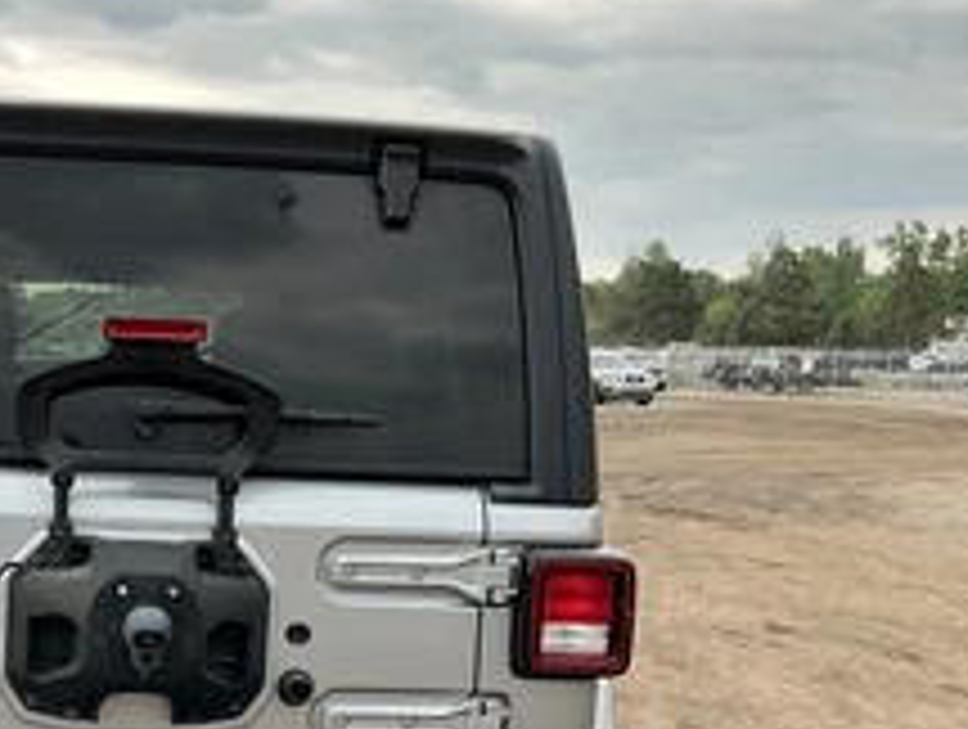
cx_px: 135
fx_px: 1457
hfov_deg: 35.1
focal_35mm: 52
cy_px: 572
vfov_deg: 27.6
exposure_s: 1/190
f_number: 1.8
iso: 20
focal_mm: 3
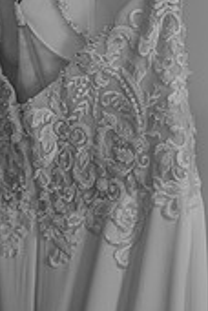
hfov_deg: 14.8
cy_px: 115
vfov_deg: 22.1
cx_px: 68
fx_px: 797
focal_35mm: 92
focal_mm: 35
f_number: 1.8
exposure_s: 1/80
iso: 100
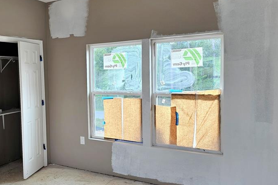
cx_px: 71
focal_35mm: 36
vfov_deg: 36.9
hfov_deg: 51.0
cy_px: 94
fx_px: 278
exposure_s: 1/180
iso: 100
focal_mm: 6.3
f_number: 1.7
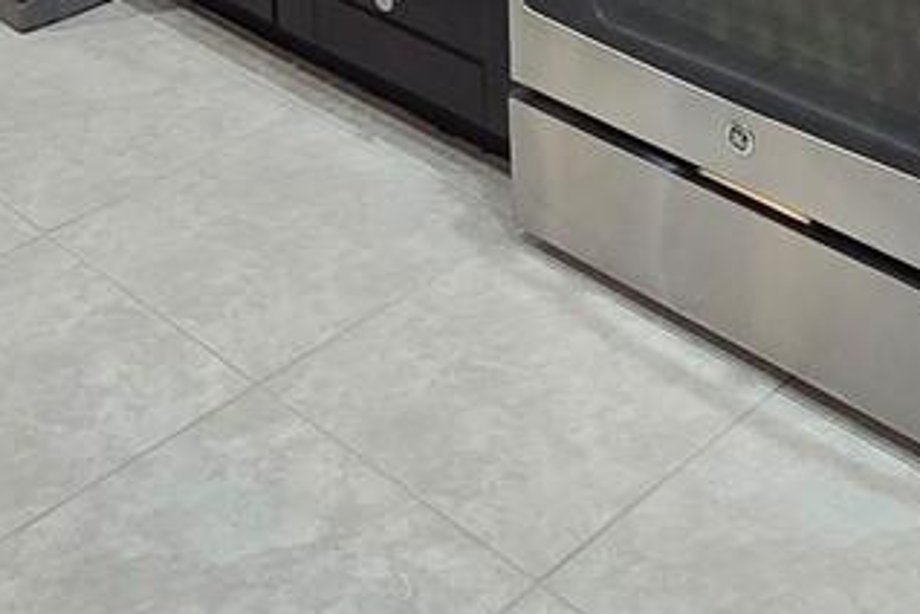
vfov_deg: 16.3
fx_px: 1738
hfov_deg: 29.6
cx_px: 524
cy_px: -539
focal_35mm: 68
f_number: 2.2
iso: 200
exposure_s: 1/60
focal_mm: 2.2
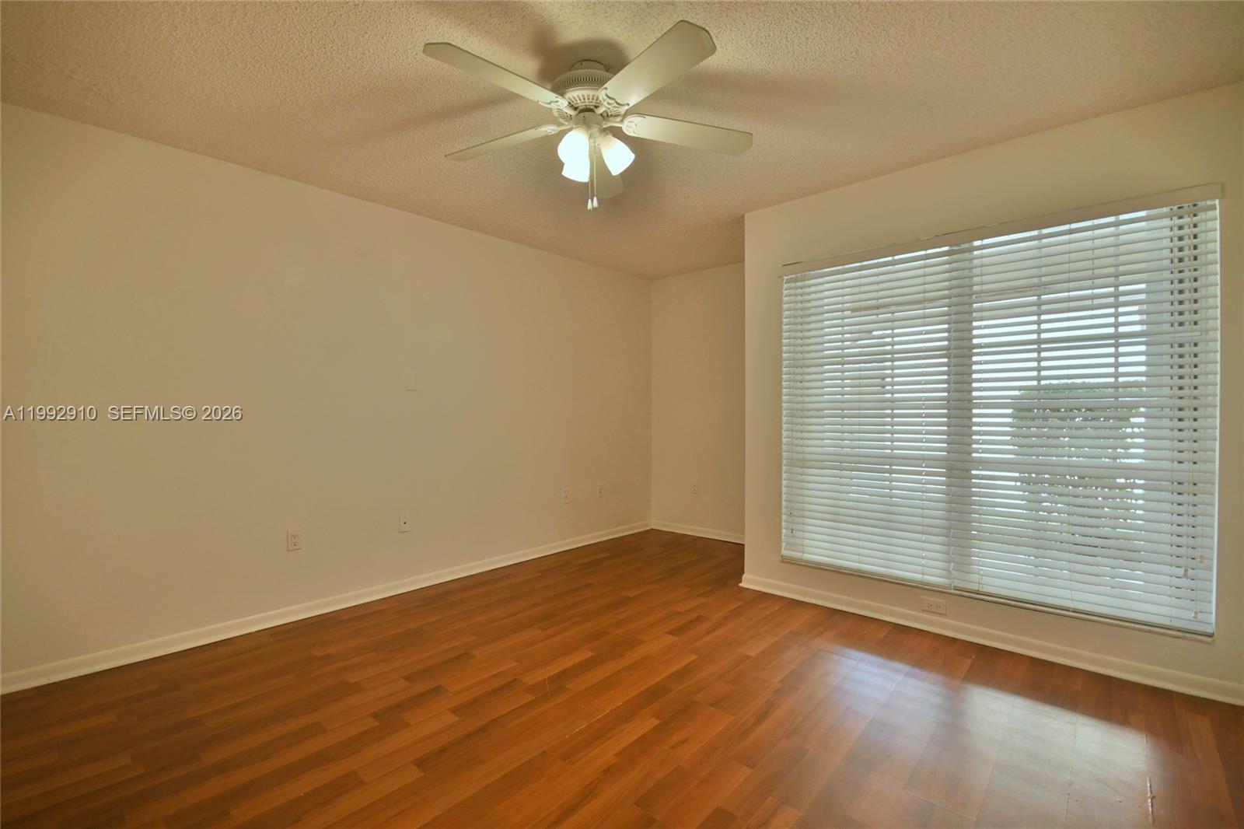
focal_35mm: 15
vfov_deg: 77.3
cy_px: 414
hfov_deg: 100.4
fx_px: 518
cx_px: 622
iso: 1000
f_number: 5
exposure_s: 1/100
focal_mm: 10
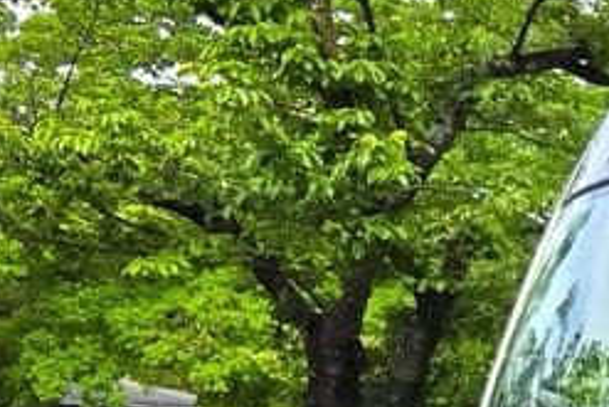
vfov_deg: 10.9
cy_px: 496
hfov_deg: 13.8
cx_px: 1243
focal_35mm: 124
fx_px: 2099
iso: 80
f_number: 1.8
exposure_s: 1/3798
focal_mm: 5.4
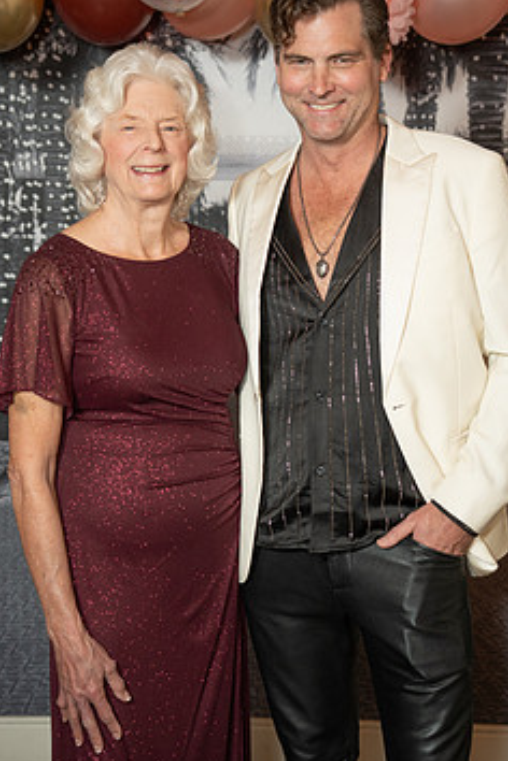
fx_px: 1418
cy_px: 327
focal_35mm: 67
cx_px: 252
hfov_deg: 20.3
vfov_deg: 30.0
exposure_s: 1/160
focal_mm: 52.7
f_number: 2.8
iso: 1000
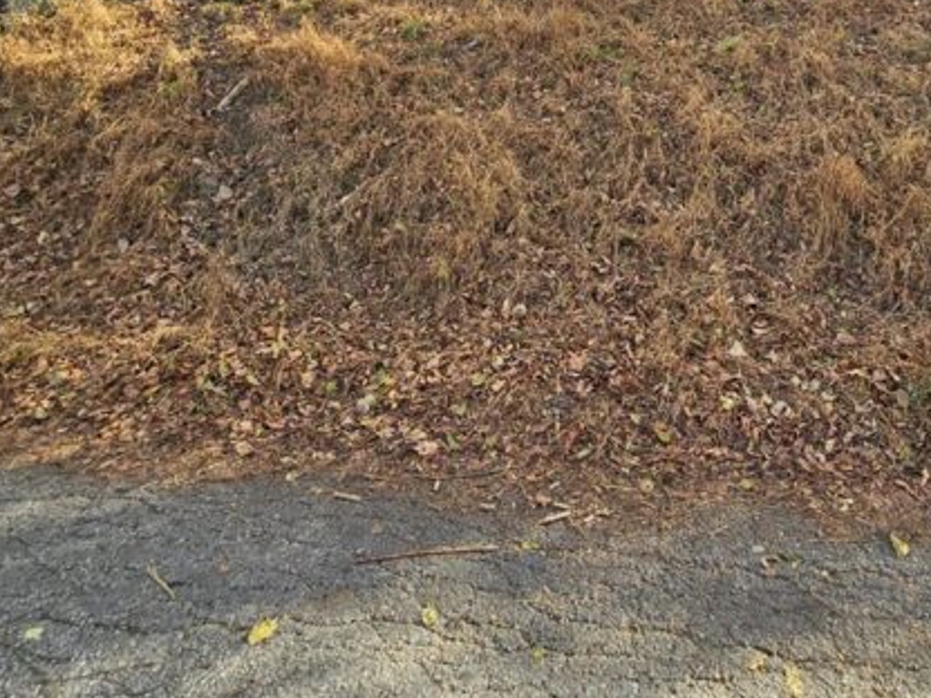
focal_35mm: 25
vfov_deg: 47.4
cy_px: 31
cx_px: 622
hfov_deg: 67.4
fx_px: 672
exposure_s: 1/440
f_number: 2.2
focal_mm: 2.2
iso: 50
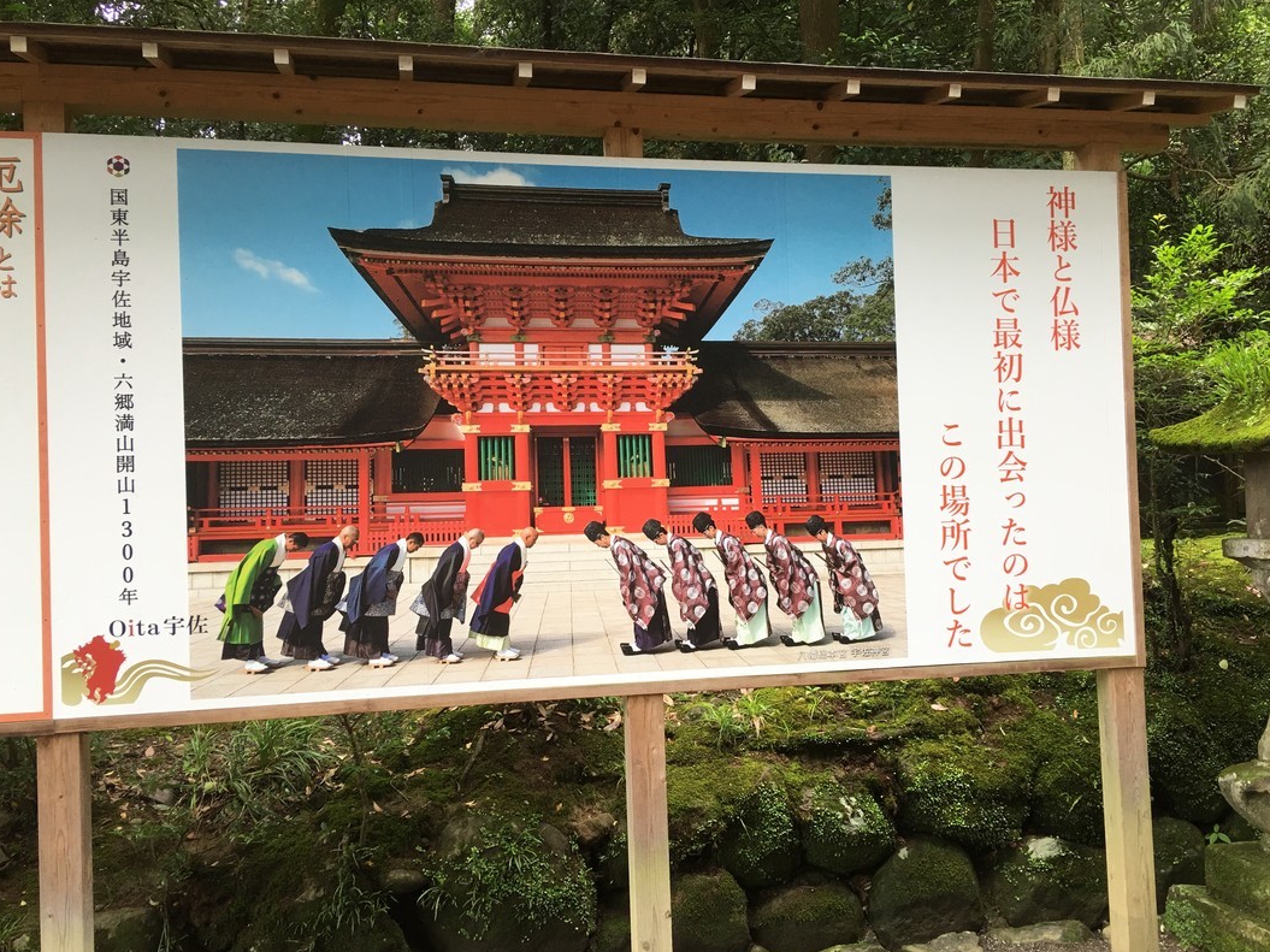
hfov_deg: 55.3
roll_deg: +3.3
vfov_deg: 42.9
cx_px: 690
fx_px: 1211
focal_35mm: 33
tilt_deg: +2.8
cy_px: 520
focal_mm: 4.15
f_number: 2.2
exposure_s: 1/40
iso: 25
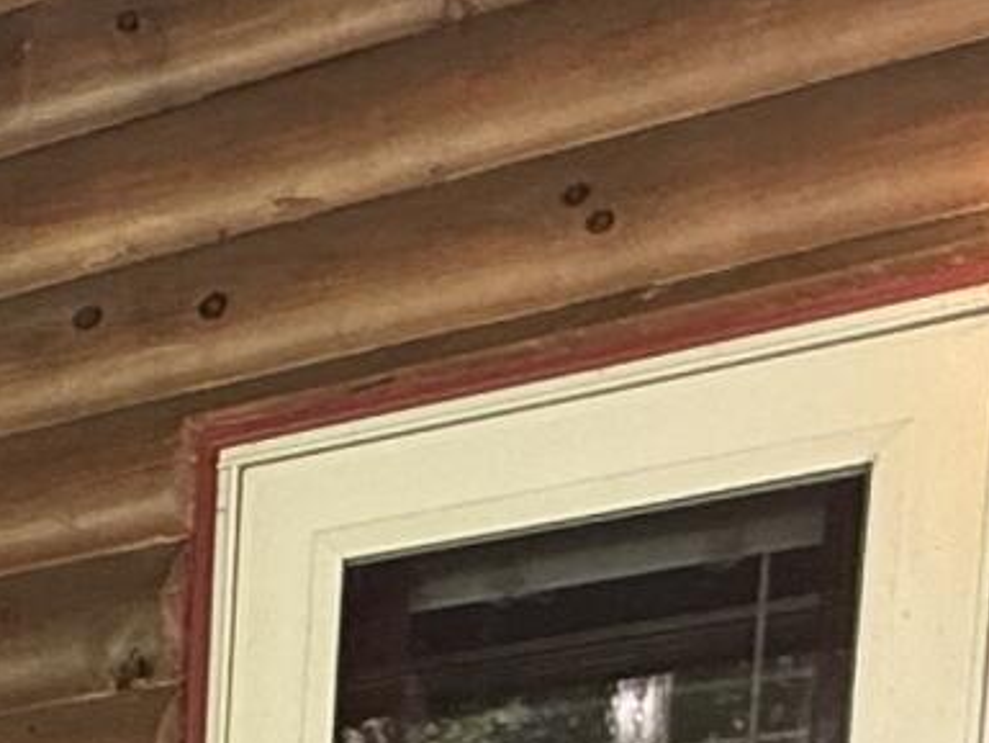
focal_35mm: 109
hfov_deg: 14.6
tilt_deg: -7.8
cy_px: 1882
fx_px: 3115
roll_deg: +0.0
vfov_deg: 11.0
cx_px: -1048
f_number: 2.2
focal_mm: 2.22
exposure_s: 1/99
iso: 200
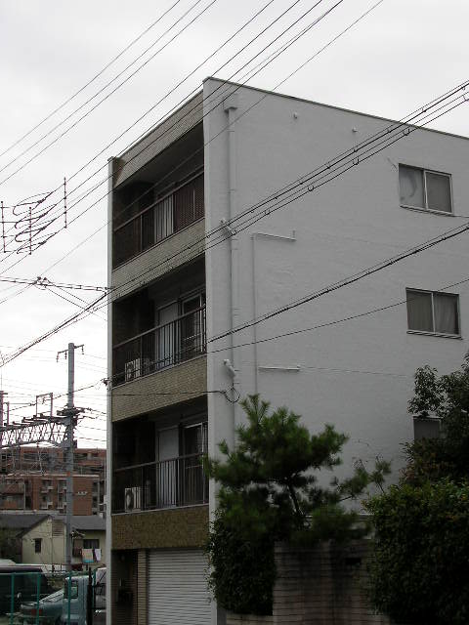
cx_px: 234
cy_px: 312
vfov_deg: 32.2
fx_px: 1084
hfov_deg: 24.4
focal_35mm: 60
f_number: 5
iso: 71
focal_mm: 9.2
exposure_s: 1/225
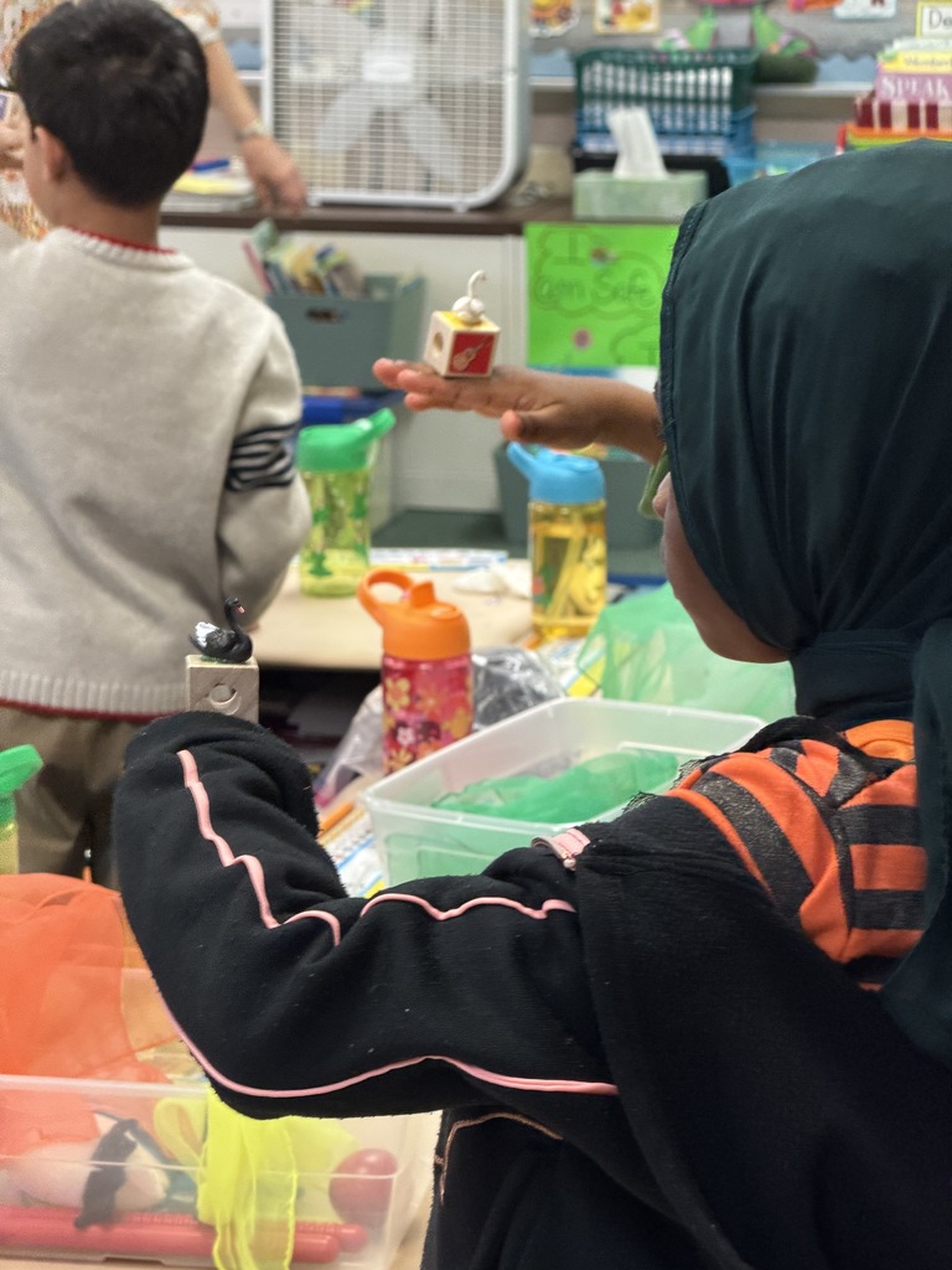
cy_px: 635
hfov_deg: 14.8
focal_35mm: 100
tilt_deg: -13.0
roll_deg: +0.4
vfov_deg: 19.6
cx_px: 476
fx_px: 3667
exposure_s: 1/60
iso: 400
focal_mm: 16.89
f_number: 2.8
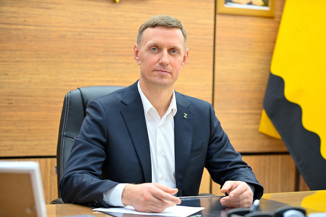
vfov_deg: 15.2
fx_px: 814
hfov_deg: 22.6
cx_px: 163
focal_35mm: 90
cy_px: 108
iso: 640
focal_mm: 90
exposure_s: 1/160
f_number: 2.8
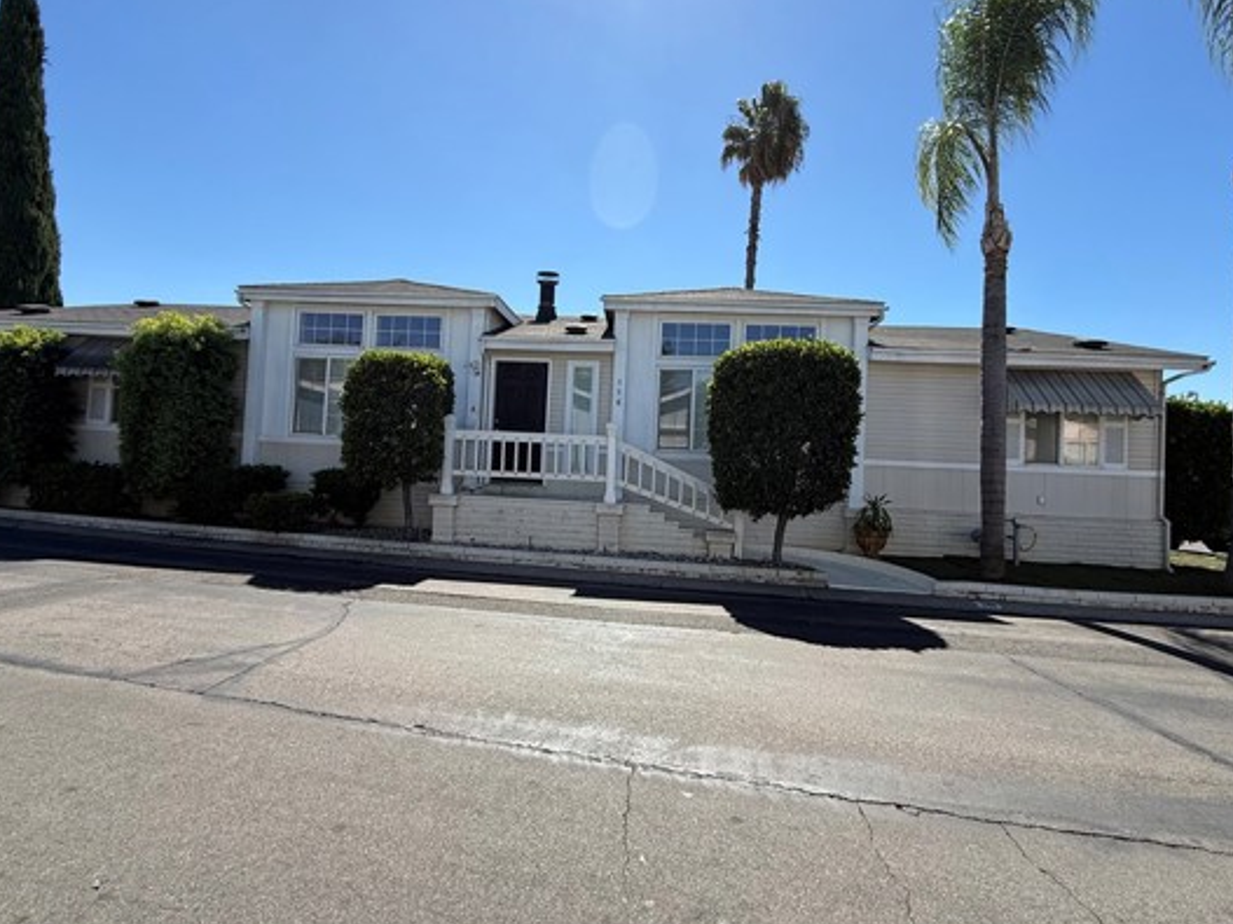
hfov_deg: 91.0
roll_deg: -2.4
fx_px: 605
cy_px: 435
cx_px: 606
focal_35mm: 17
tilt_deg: +2.0
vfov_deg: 74.6
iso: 50
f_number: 2.2
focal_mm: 2.22
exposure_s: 1/1745
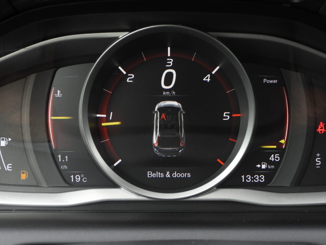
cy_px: 140
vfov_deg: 19.1
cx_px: 176
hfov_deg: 25.3
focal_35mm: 77
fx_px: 725
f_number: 3.5
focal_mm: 10.7
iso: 100
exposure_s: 1/80
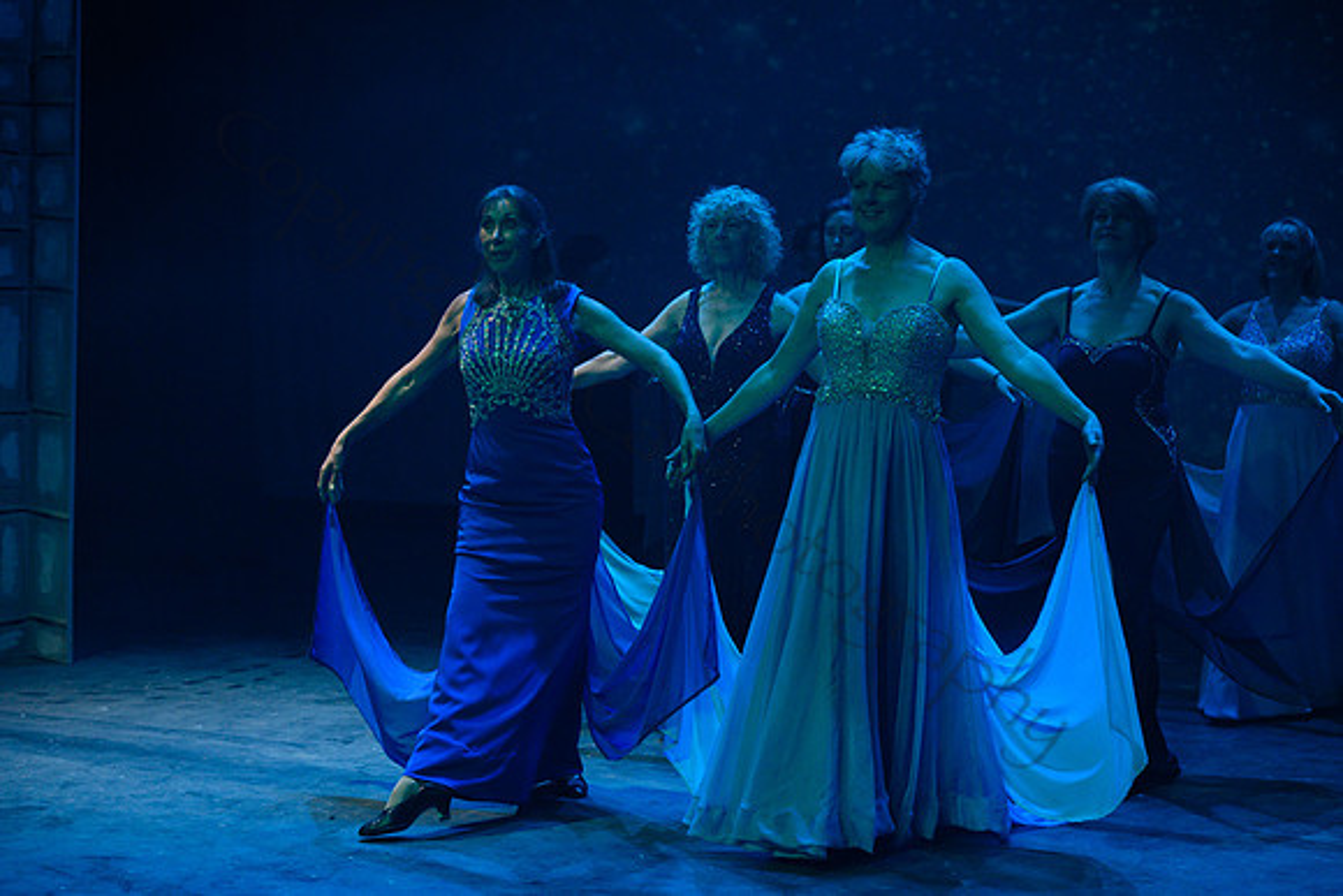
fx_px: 2612
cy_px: 448
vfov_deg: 19.5
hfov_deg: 28.8
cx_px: 672
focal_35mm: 70
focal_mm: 70
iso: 1250
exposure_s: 1/160
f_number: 3.5
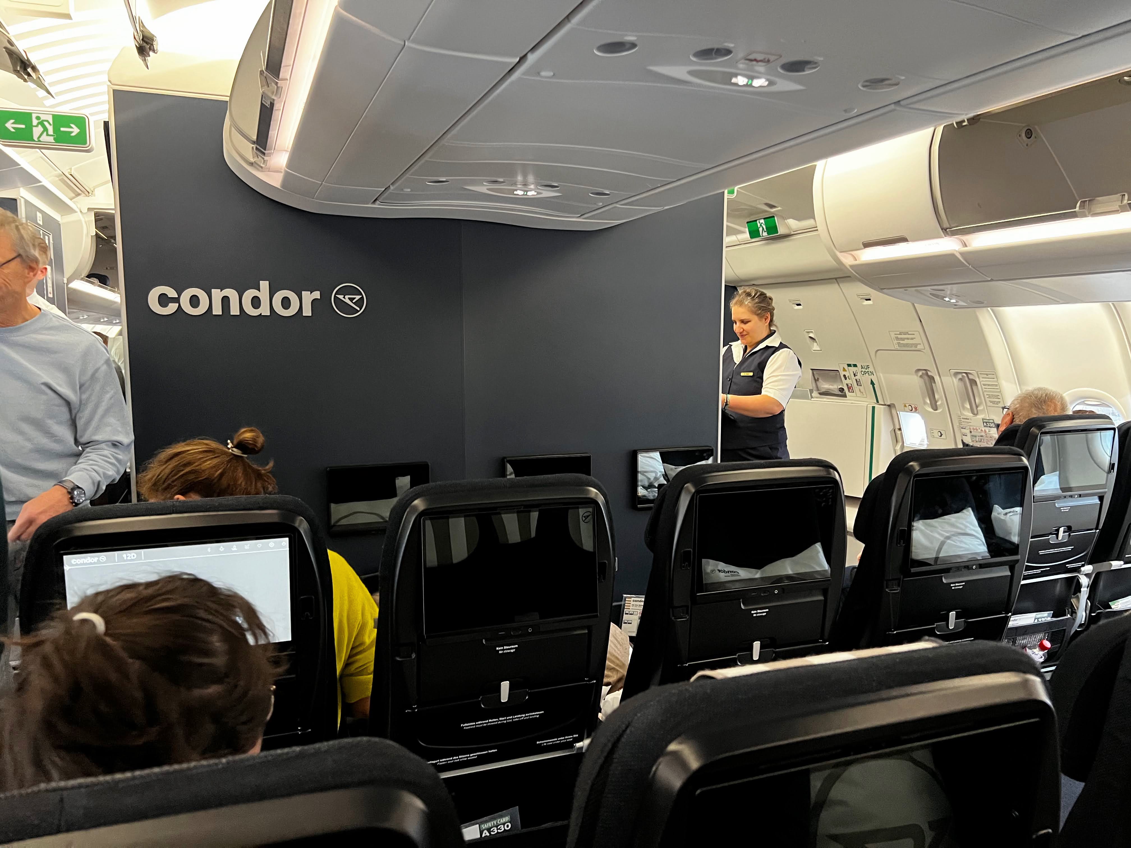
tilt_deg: -5.2
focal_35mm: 26
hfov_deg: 67.3
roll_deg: +0.6
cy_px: 424
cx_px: 566
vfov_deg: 53.1
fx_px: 849
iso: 400
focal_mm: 5.7
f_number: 1.5
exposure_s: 1/48
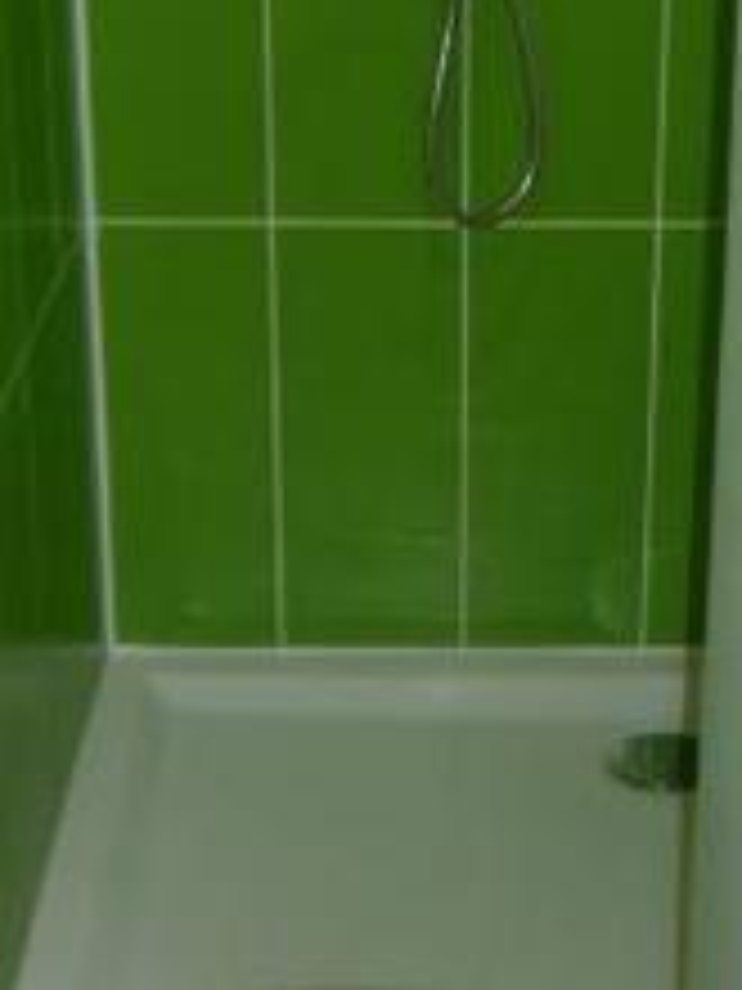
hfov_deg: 17.9
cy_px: 324
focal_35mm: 82
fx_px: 2344
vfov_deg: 23.7
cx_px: 580
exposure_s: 1/30
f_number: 3.3
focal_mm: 5.2
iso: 100
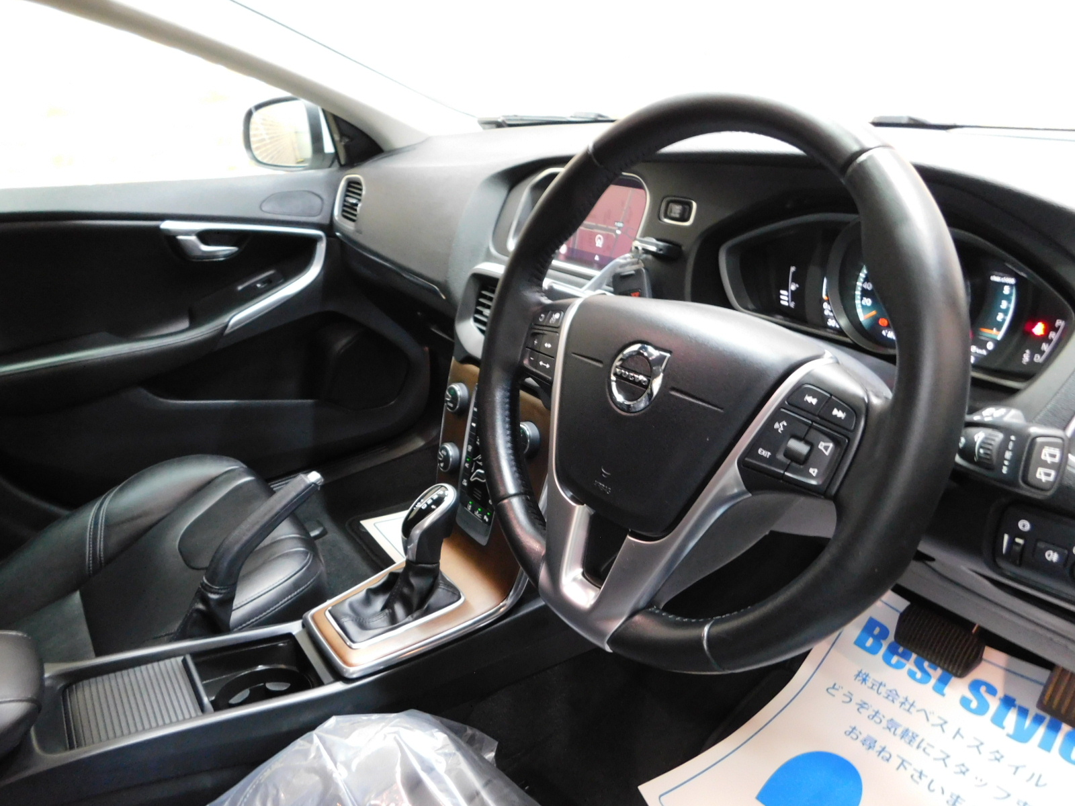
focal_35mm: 23
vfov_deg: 58.9
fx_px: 714
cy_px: 403
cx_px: 538
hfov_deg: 73.9
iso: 500
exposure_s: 1/8
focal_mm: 4
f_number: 3
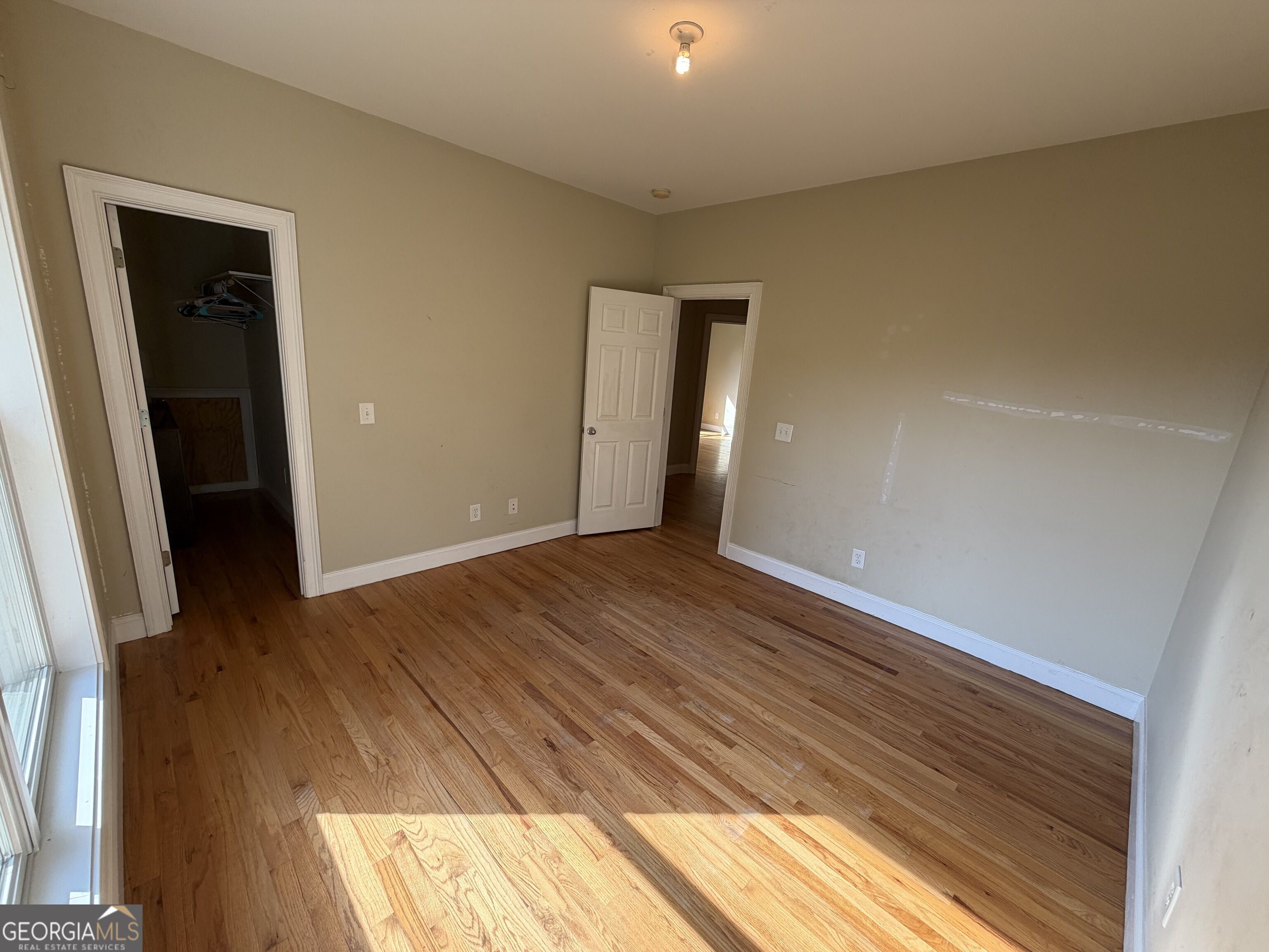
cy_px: 476
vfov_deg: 85.7
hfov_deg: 102.1
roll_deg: -3.7
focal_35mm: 14
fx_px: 513
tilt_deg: -13.6
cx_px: 634
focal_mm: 2.22
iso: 50
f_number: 2.2
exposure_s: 1/135
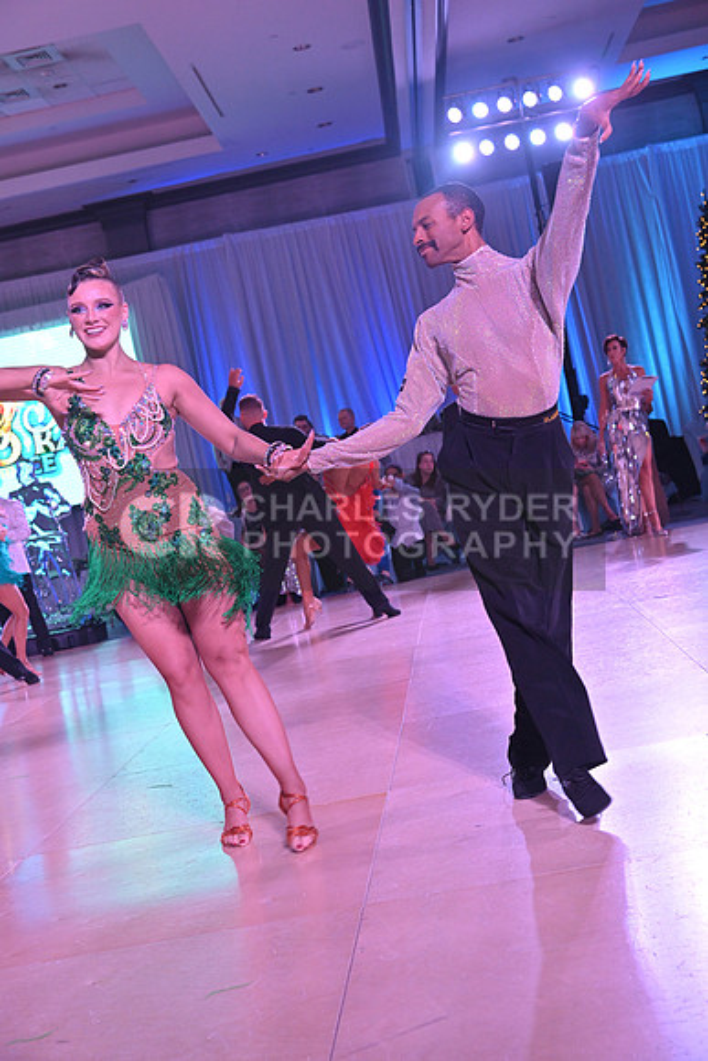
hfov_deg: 28.1
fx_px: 1415
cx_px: 354
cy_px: 530
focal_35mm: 48
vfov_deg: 41.1
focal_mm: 48
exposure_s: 1/400
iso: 2800
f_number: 5
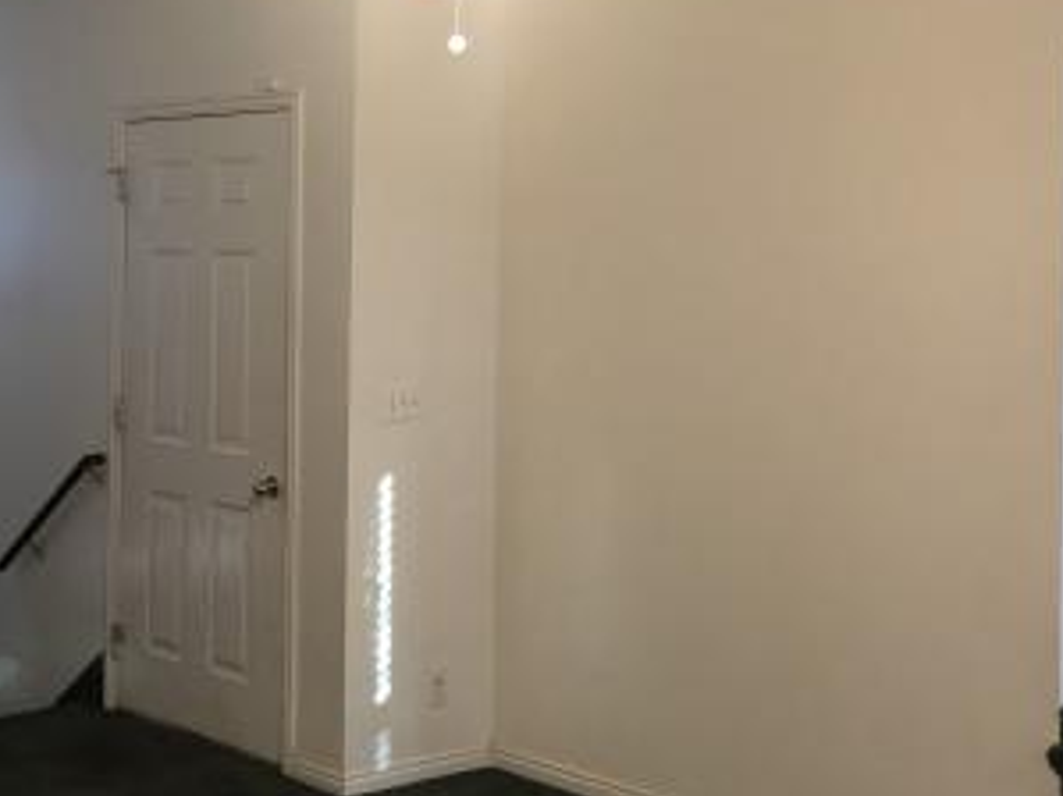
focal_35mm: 60
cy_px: 291
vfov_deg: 24.3
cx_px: 277
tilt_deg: -0.9
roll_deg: +0.2
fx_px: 1842
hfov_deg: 31.7
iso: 40
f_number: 1.8
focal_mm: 3.99
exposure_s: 1/15
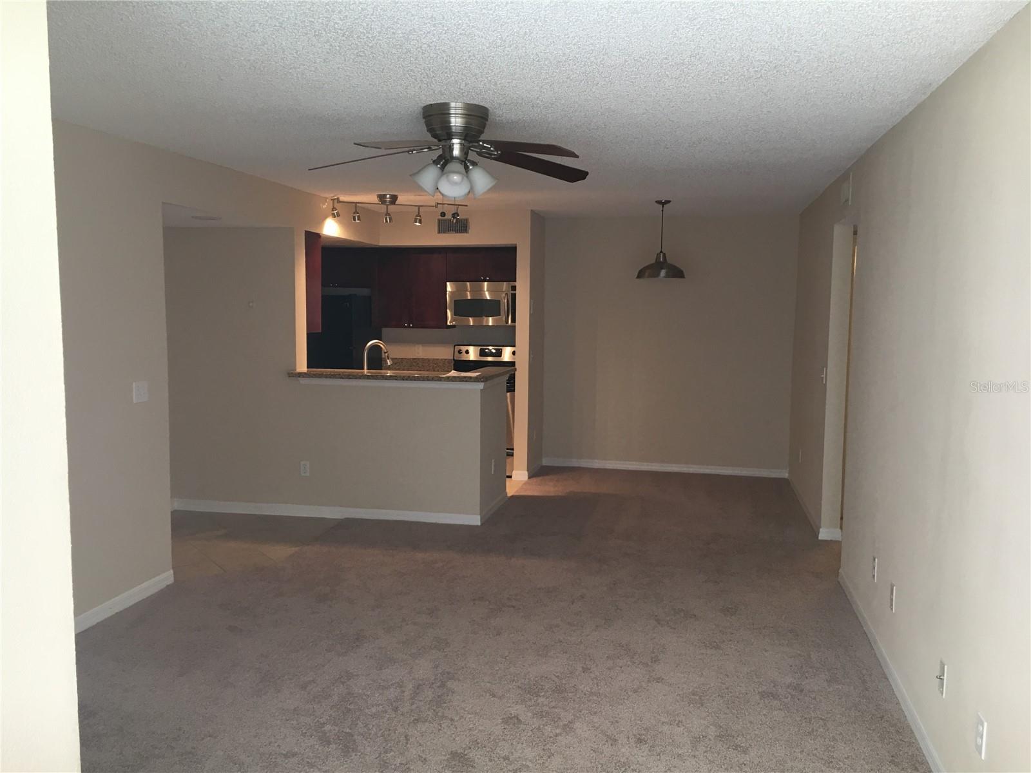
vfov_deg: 48.2
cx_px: 516
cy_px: 386
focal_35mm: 29
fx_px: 864
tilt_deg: -5.3
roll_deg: -1.3
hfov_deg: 61.7
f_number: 2.2
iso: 80
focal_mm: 4.15
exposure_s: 1/30
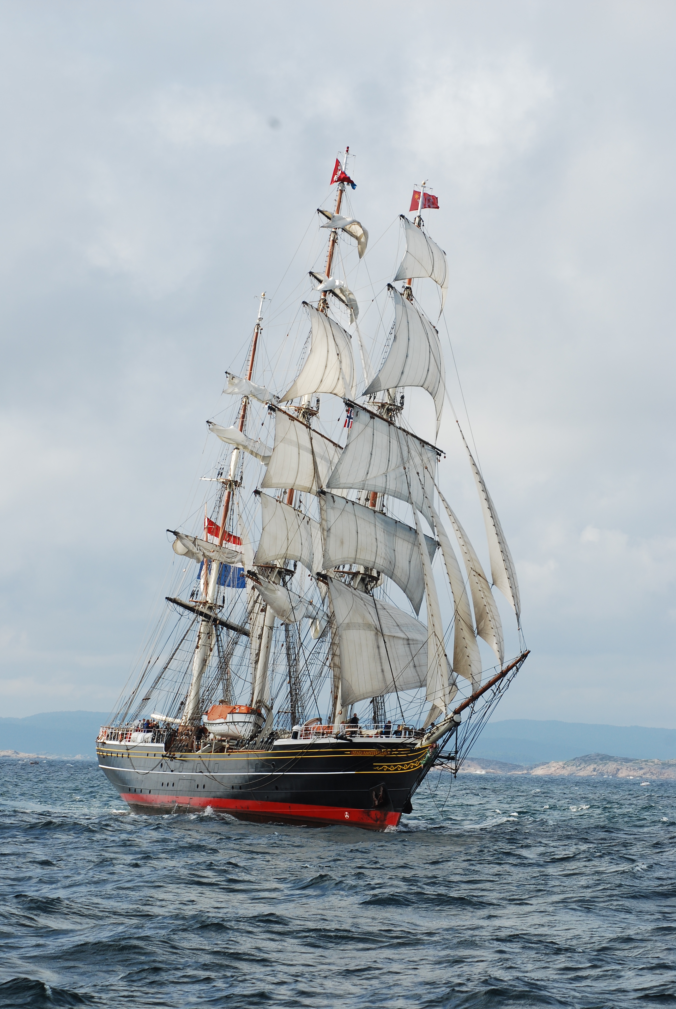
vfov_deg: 14.4
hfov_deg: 9.7
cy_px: 504
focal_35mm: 142
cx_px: 338
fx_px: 4002
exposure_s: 1/250
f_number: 10
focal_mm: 95
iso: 160
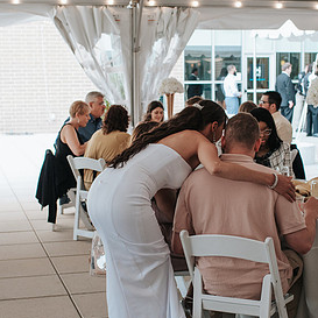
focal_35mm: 76
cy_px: 184
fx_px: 790
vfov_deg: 22.7
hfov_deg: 22.7
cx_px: 179
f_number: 4.5
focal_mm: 35
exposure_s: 1/160
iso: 720
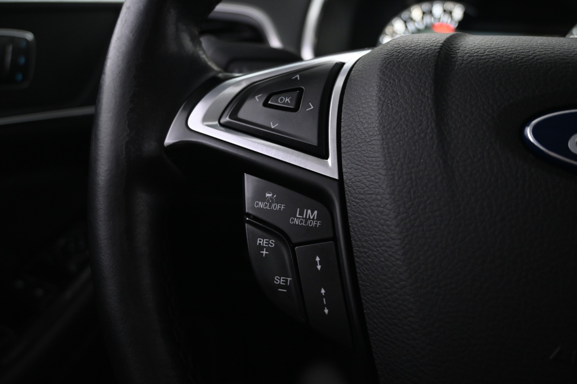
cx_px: 288
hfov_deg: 60.7
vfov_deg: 42.6
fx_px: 493
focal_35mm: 31
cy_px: 192
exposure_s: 1/13
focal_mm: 20.5
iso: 1600
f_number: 3.8
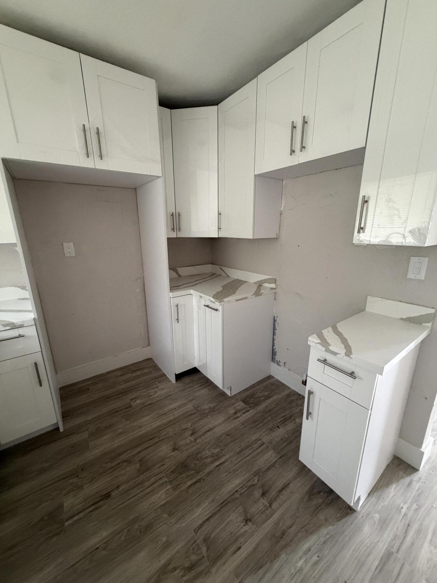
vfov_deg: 102.1
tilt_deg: -14.2
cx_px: 218
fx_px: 236
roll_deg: -0.1
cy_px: 292
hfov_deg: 85.7
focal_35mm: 14
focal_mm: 2.22
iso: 500
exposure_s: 1/60
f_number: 2.2
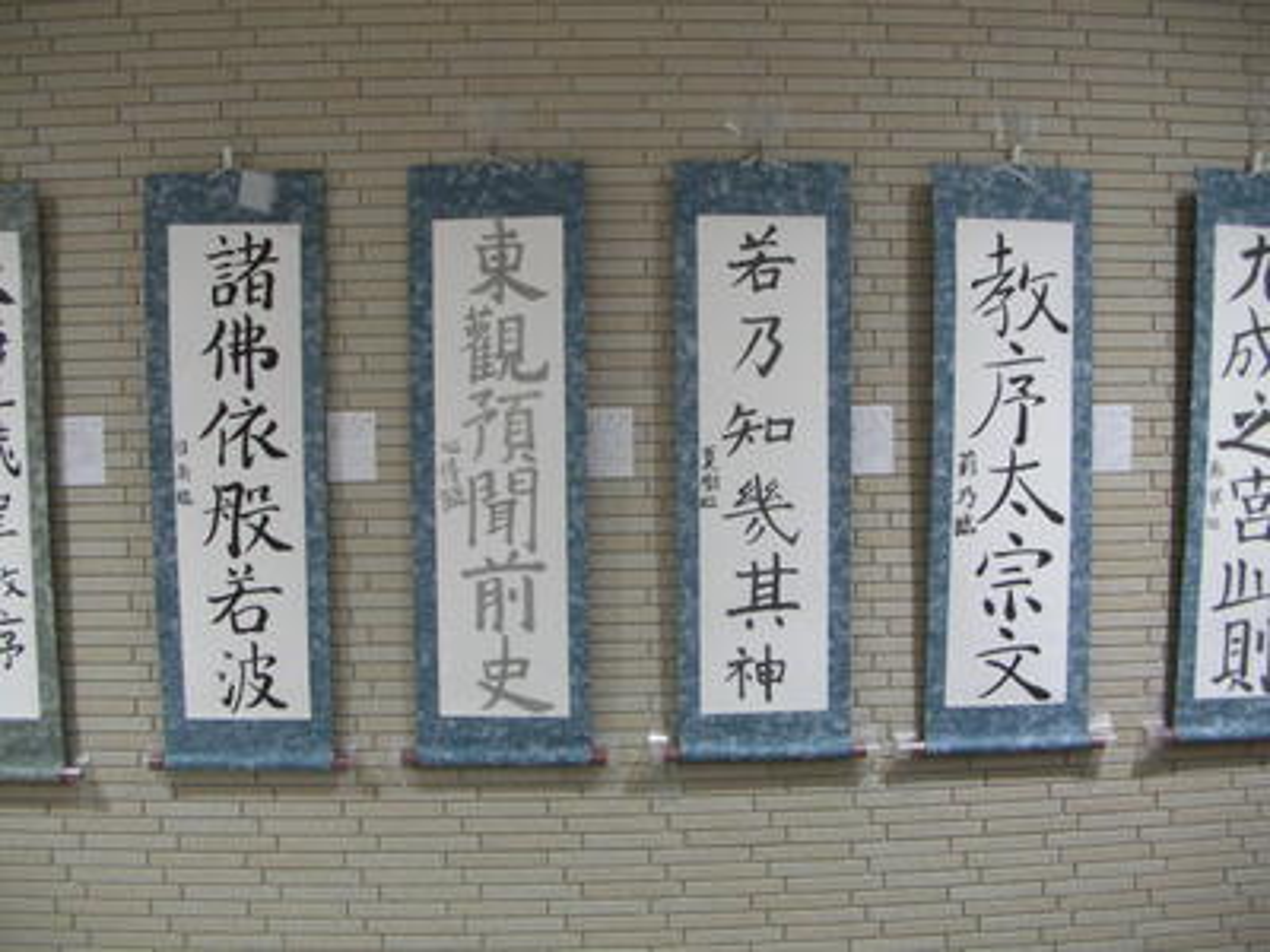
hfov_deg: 52.6
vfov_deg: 40.7
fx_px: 1284
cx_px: 635
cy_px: 476
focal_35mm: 35
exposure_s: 1/5.7
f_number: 2.8
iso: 101
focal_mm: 5.8
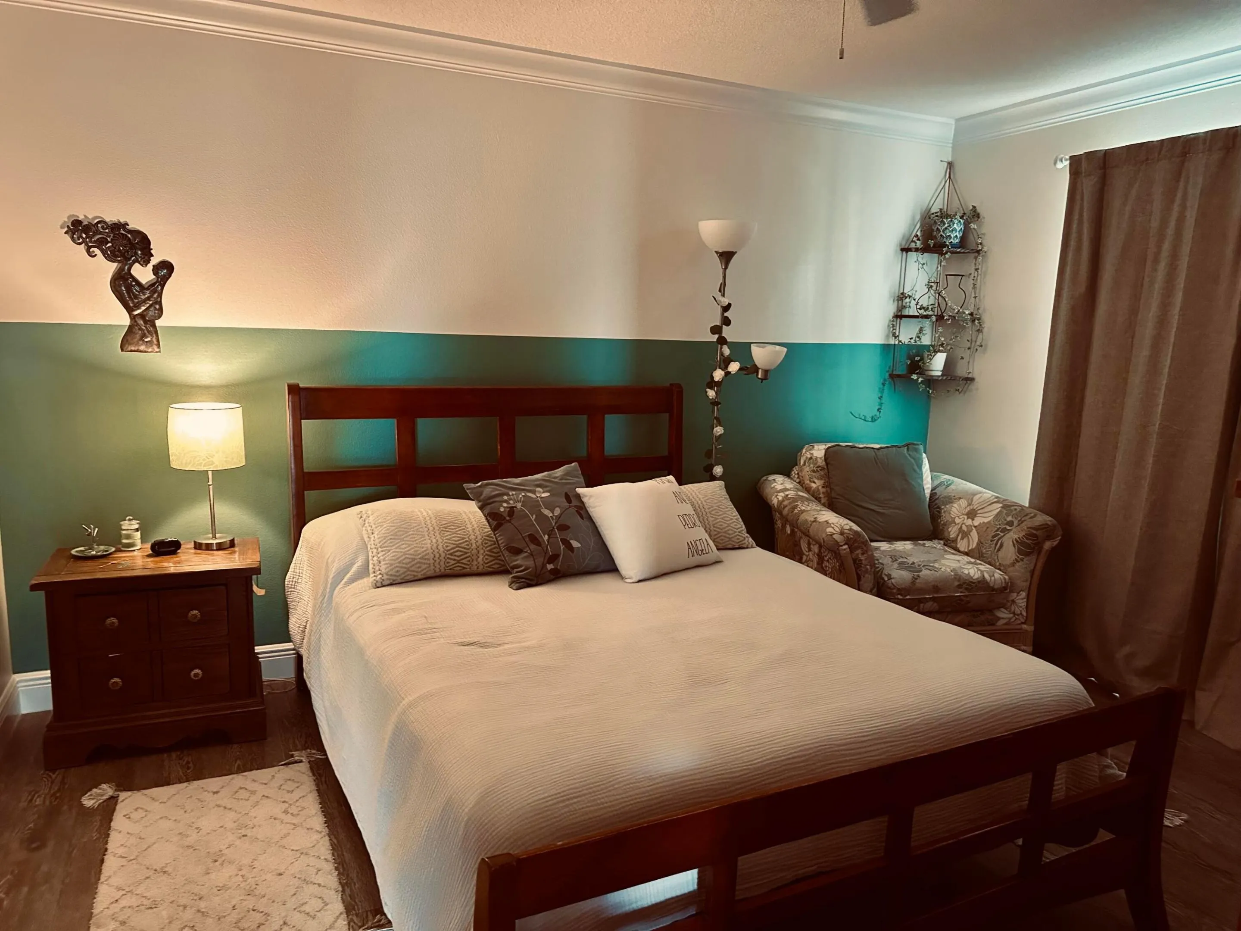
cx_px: 620
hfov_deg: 71.6
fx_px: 860
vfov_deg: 56.8
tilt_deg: -9.0
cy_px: 466
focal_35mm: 24
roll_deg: -1.4
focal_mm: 6.86
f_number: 1.78
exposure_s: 1/60
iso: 640
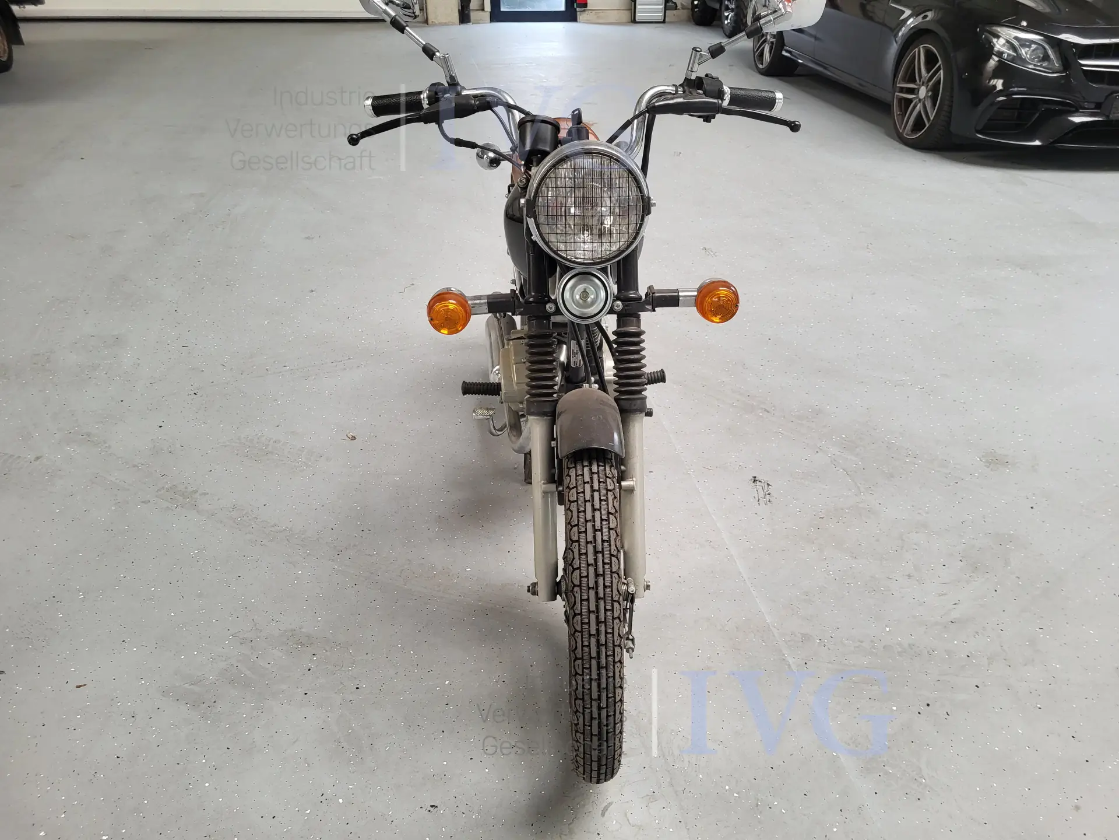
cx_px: 560
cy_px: 420
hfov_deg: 67.3
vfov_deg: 53.1
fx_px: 840
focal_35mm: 26
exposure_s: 1/100
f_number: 1.8
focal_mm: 5.4
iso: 160
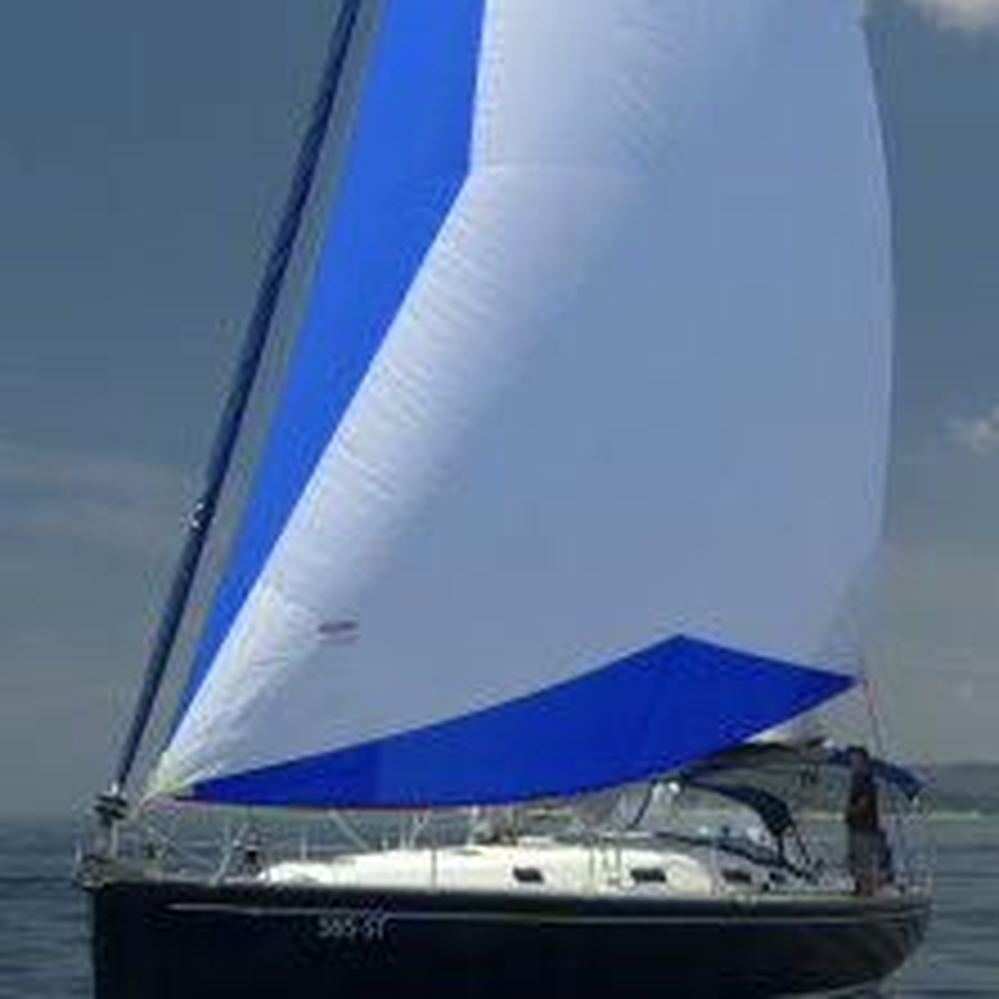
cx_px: 644
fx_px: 2351
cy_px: 488
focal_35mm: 72
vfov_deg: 24.0
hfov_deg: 23.9
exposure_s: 1/350
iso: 160
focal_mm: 24
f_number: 5.6
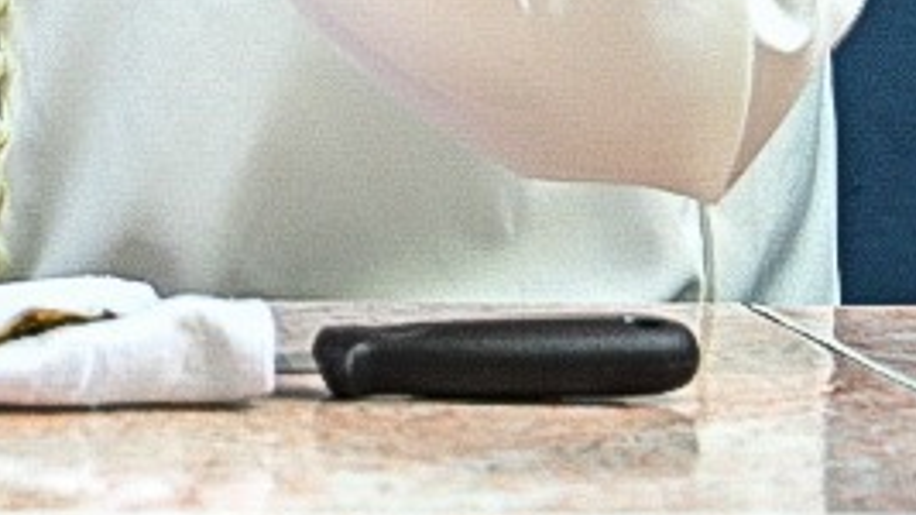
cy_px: -934
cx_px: -779
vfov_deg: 4.0
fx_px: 7090
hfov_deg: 7.2
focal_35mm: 292
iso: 400
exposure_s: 1/500
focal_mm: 46
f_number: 3.5
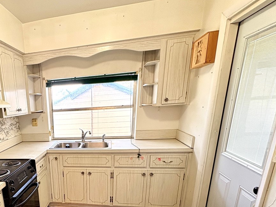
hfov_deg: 61.8
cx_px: 56
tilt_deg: -18.3
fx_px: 207
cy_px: 173
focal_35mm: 26
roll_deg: +4.3
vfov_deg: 49.2
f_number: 2.2
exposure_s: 1/60
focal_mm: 2.22
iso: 125
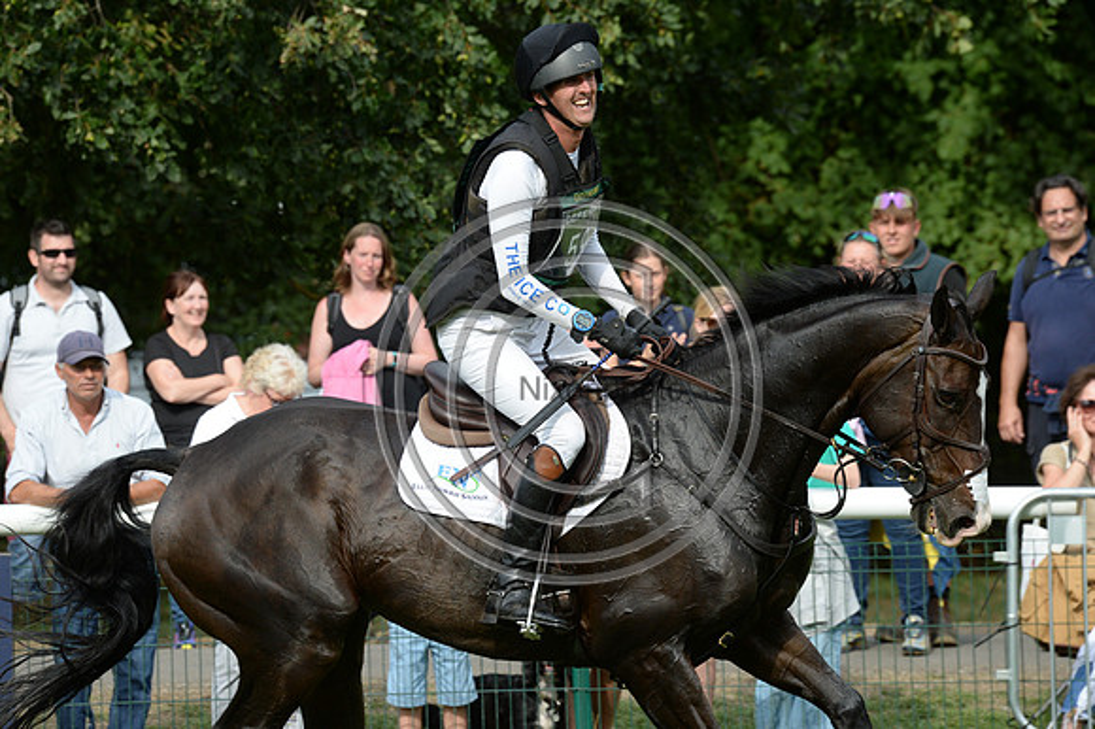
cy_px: 364
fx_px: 10335
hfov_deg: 6.1
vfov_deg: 4.0
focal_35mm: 340
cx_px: 548
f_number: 10
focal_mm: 340
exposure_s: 1/1000
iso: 1250
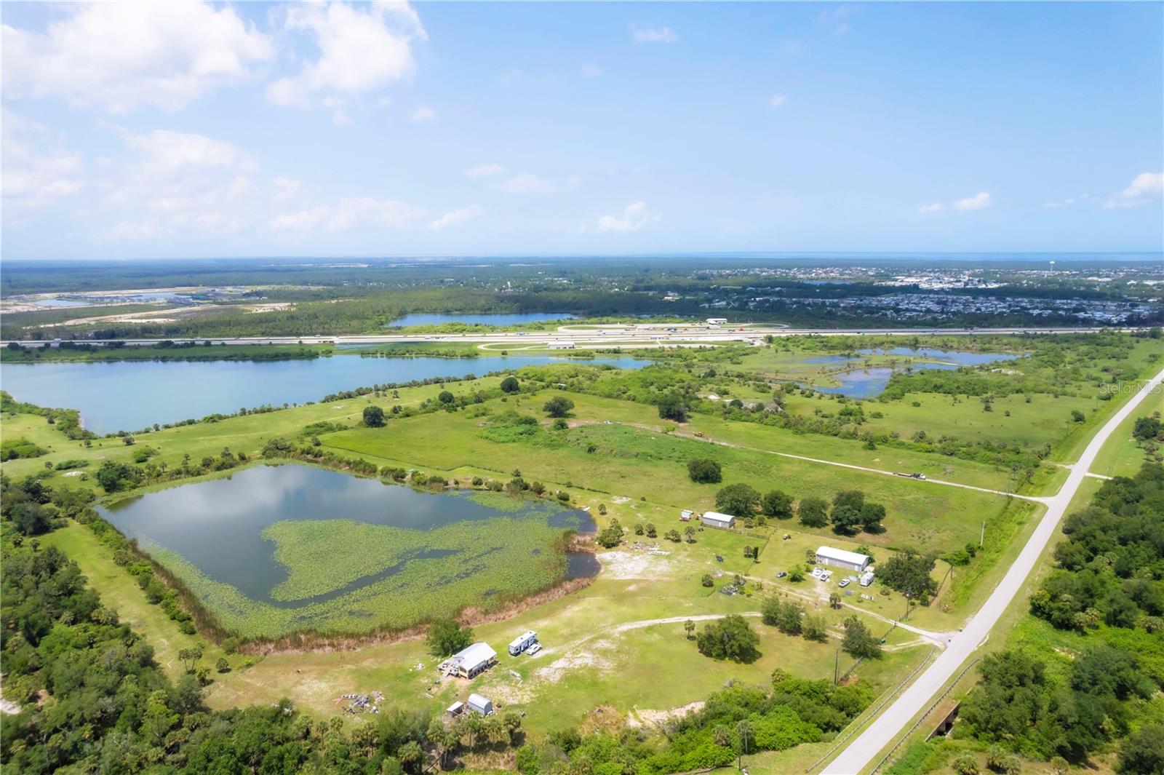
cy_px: 388
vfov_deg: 57.2
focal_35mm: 22
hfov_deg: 78.6
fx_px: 711
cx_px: 582
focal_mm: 8.38
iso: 110
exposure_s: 1/3000
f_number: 2.8
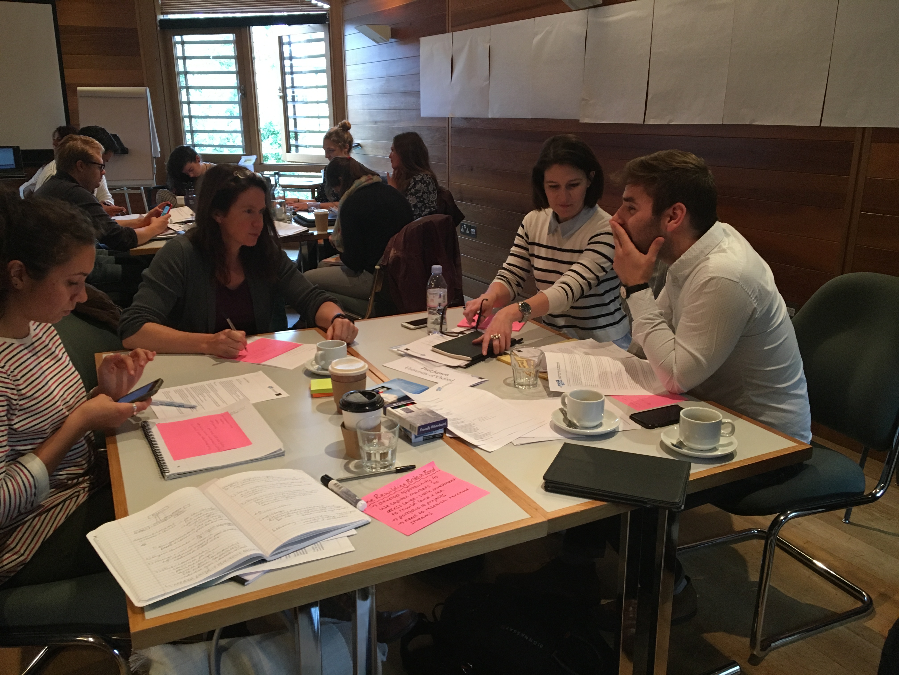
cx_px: 450
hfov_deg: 61.7
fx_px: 753
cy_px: 338
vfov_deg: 48.2
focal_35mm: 29
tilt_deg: -16.2
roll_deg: -0.7
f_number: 2.2
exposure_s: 1/33
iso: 160
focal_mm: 4.15
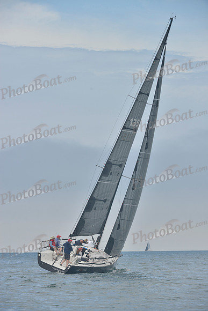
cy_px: 156
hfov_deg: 6.9
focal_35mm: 200
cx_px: 104
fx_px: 1732
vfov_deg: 10.3
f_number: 8
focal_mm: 200
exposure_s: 1/1000
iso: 280
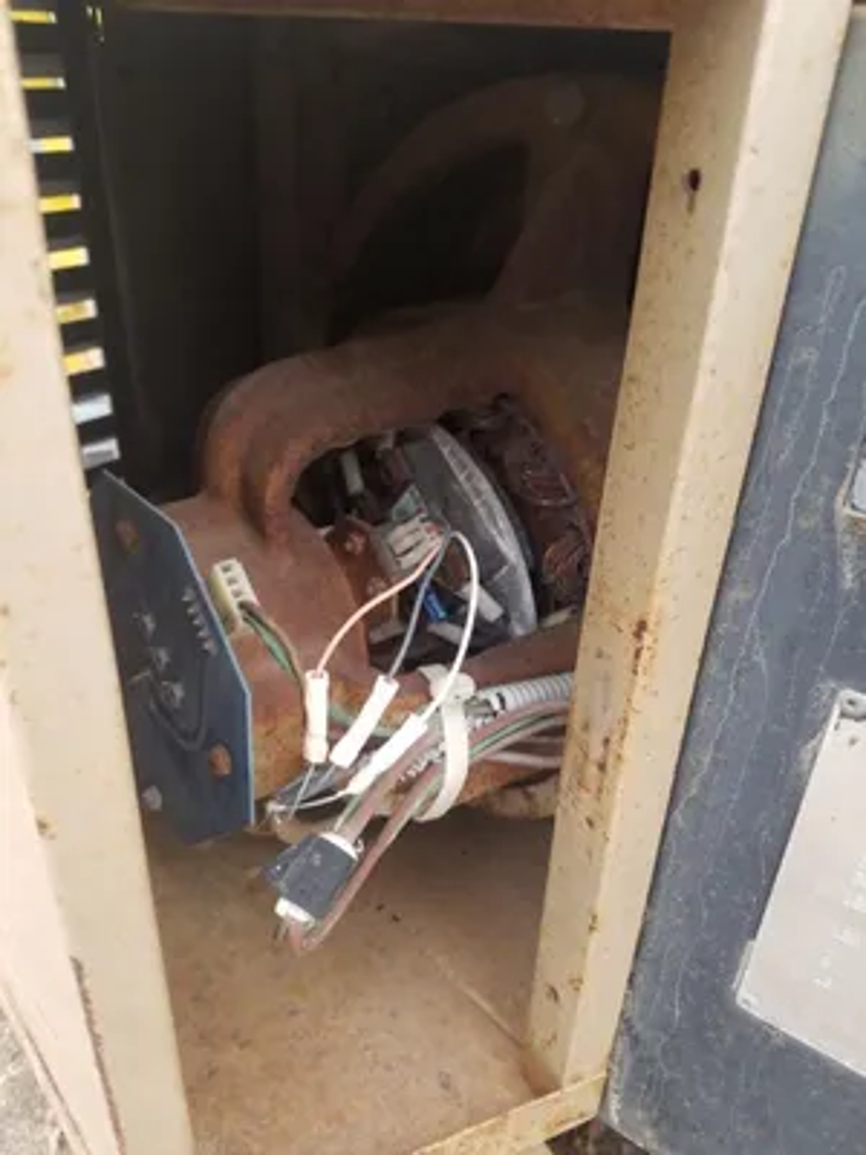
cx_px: 433
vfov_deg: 67.3
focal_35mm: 26
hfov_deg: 53.1
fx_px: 867
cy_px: 578
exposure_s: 1/60
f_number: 1.7
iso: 64
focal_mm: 4.2
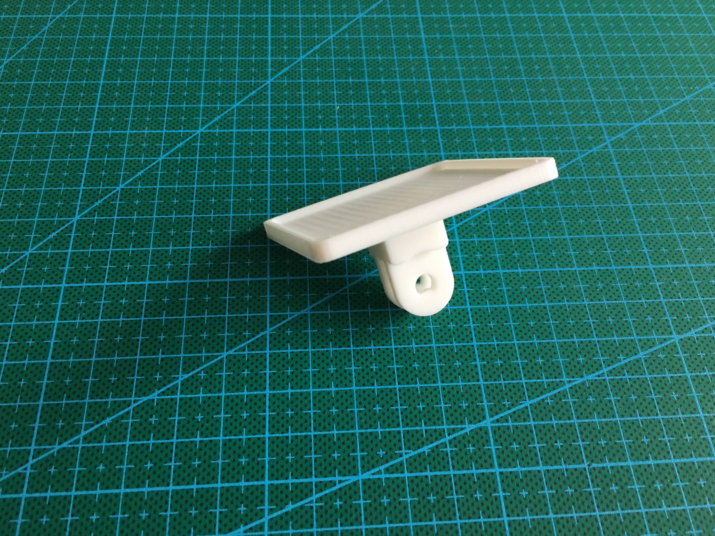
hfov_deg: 58.4
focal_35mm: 31
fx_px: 640
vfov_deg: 45.4
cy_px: 252
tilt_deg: -60.2
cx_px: 358
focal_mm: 4.15
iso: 125
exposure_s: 1/33
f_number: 2.2
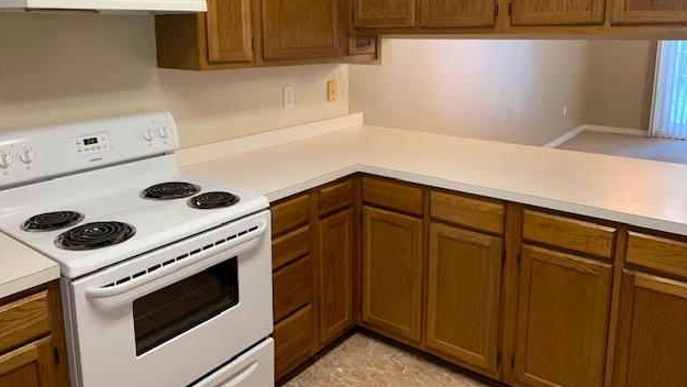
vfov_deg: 39.8
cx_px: 340
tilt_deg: -10.3
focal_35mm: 29
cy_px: 135
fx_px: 528
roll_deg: -0.8
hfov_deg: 66.0
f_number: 1.8
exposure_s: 1/60
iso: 160
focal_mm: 4.25
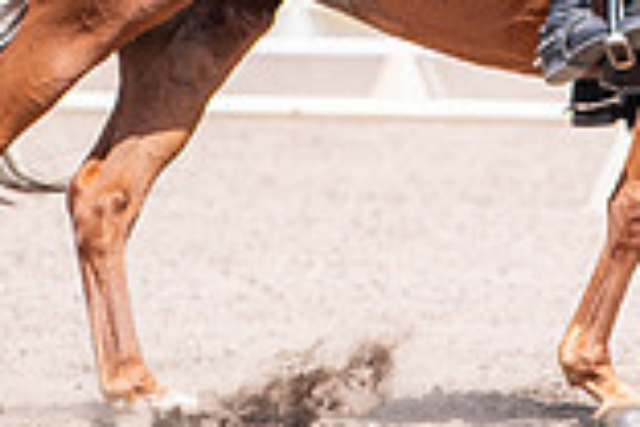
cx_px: 652
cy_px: -447
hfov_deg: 2.4
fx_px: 15057
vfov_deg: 1.6
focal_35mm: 847
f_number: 2.8
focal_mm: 170
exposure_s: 1/1600
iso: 100
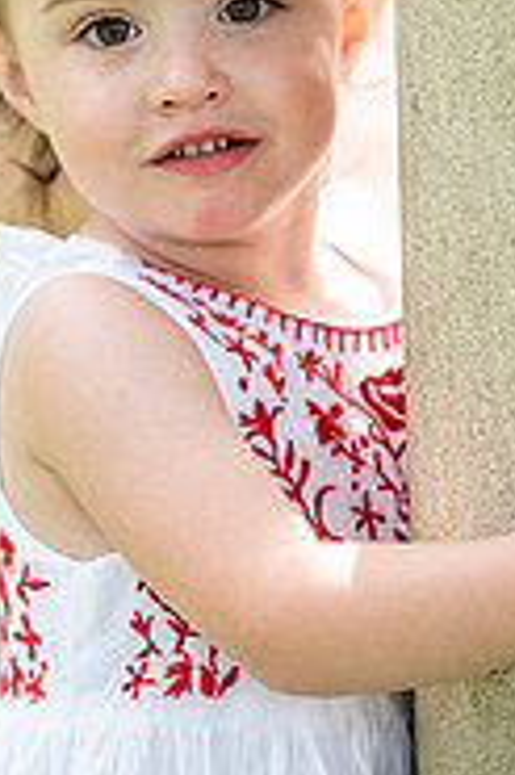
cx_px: 25
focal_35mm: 316
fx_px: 6793
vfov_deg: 6.5
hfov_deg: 4.3
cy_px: 147
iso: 640
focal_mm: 130
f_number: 3.2
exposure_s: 1/1250
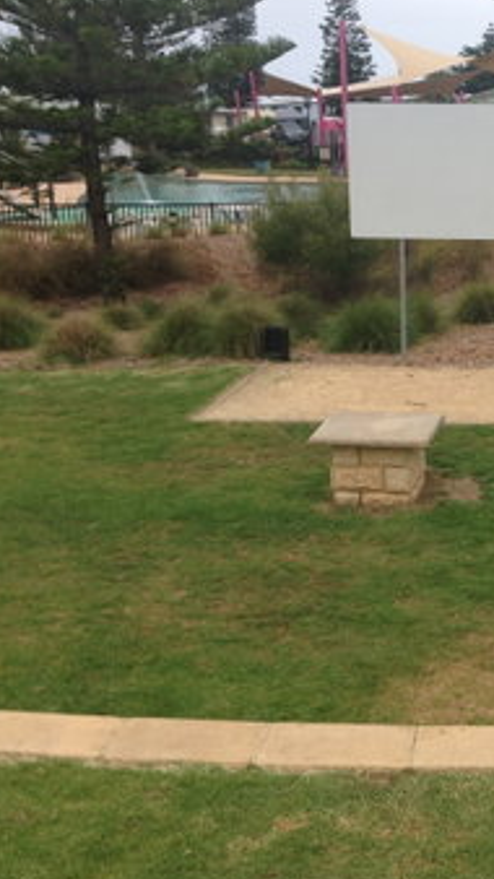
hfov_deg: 22.4
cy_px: 447
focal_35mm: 51
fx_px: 1188
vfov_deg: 40.6
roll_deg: -1.0
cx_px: 517
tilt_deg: -16.5
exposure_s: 1/874
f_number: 2.4
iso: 50
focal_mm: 4.12
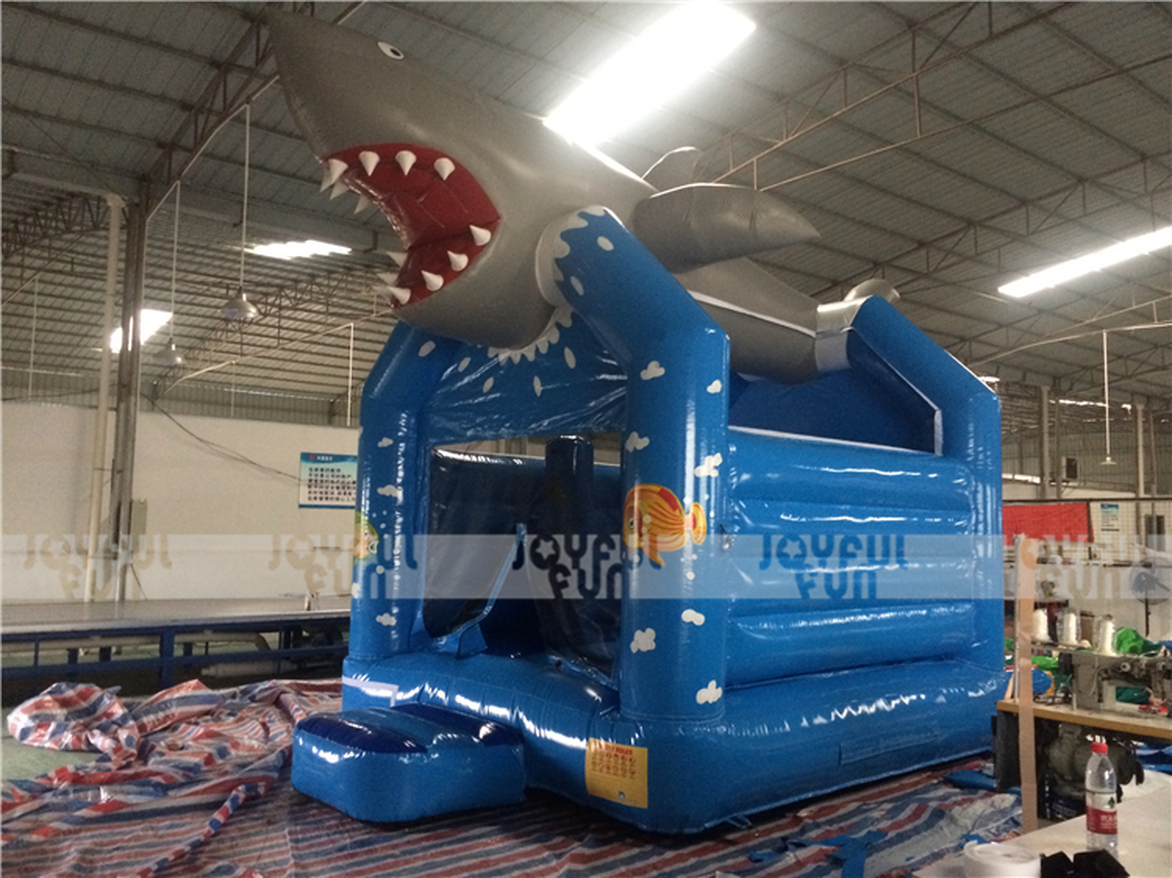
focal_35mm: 29
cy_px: 439
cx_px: 586
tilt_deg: +4.3
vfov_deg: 48.2
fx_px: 982
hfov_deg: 61.7
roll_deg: +0.9
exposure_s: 1/17
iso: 400
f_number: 2.2
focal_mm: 4.15
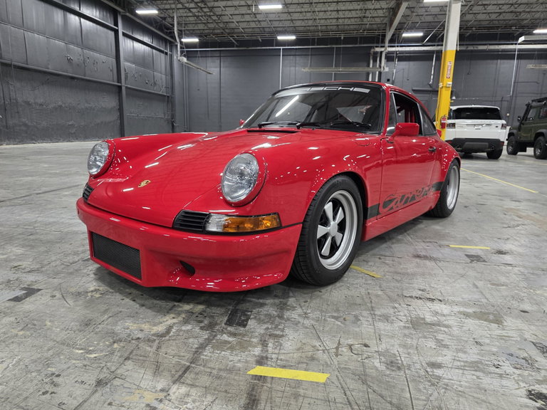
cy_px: 205
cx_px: 274
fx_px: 363
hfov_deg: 73.9
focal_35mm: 23
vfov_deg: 58.9
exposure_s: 1/120
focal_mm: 6.3
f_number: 1.7
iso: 320
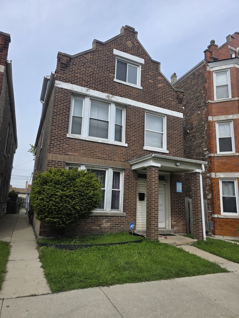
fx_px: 212
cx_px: 120
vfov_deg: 73.9
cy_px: 159
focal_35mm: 23
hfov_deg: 58.9
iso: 80
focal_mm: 6.3
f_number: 1.7
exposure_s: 1/5447
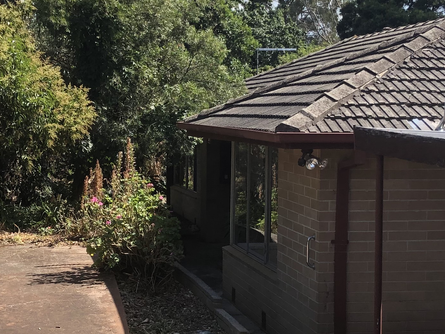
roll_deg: -0.7
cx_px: 207
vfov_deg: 18.2
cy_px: 207
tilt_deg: -4.8
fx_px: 1041
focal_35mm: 81
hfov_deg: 24.1
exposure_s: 1/666
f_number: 1.8
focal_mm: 3.99
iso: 20
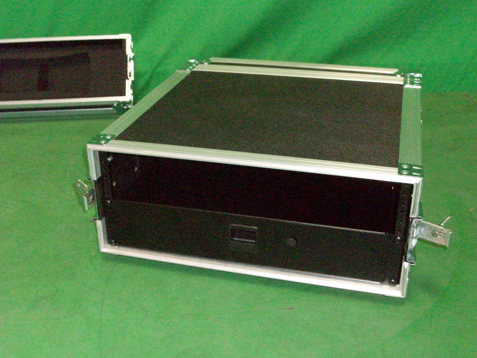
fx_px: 579
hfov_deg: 44.8
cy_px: 179
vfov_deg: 34.3
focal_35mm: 42
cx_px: 238
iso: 800
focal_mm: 7.1
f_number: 3.2
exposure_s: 1/147
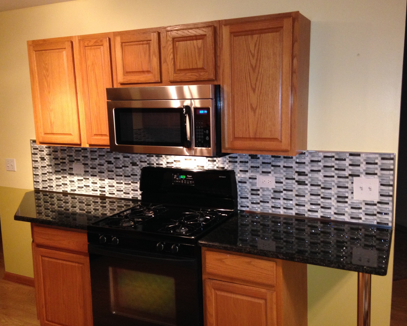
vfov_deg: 42.2
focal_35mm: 35
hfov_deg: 51.5
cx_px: 215
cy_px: 161
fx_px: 422
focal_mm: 4.12
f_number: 2.4
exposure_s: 1/16
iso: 200
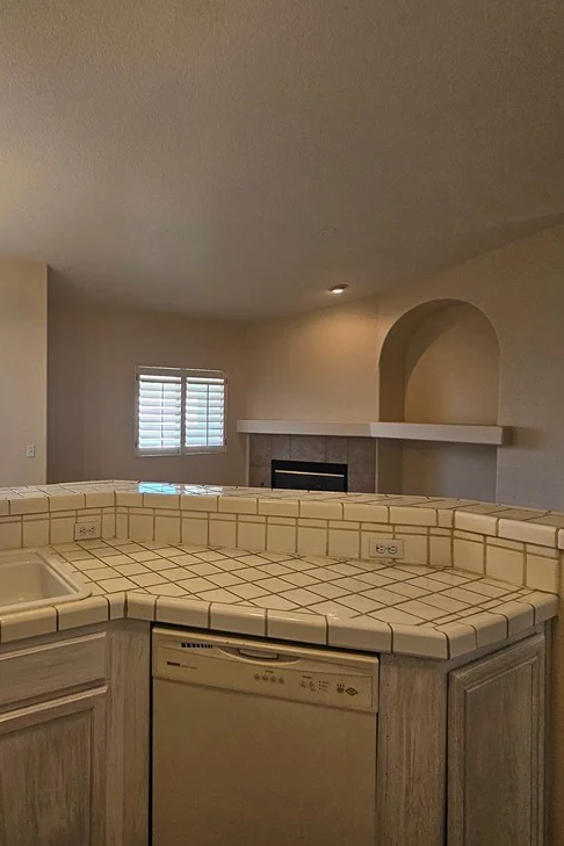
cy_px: 417
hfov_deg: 60.6
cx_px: 133
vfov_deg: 86.9
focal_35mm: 19
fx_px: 446
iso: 100
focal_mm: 2.2
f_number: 2.2
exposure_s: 1/120
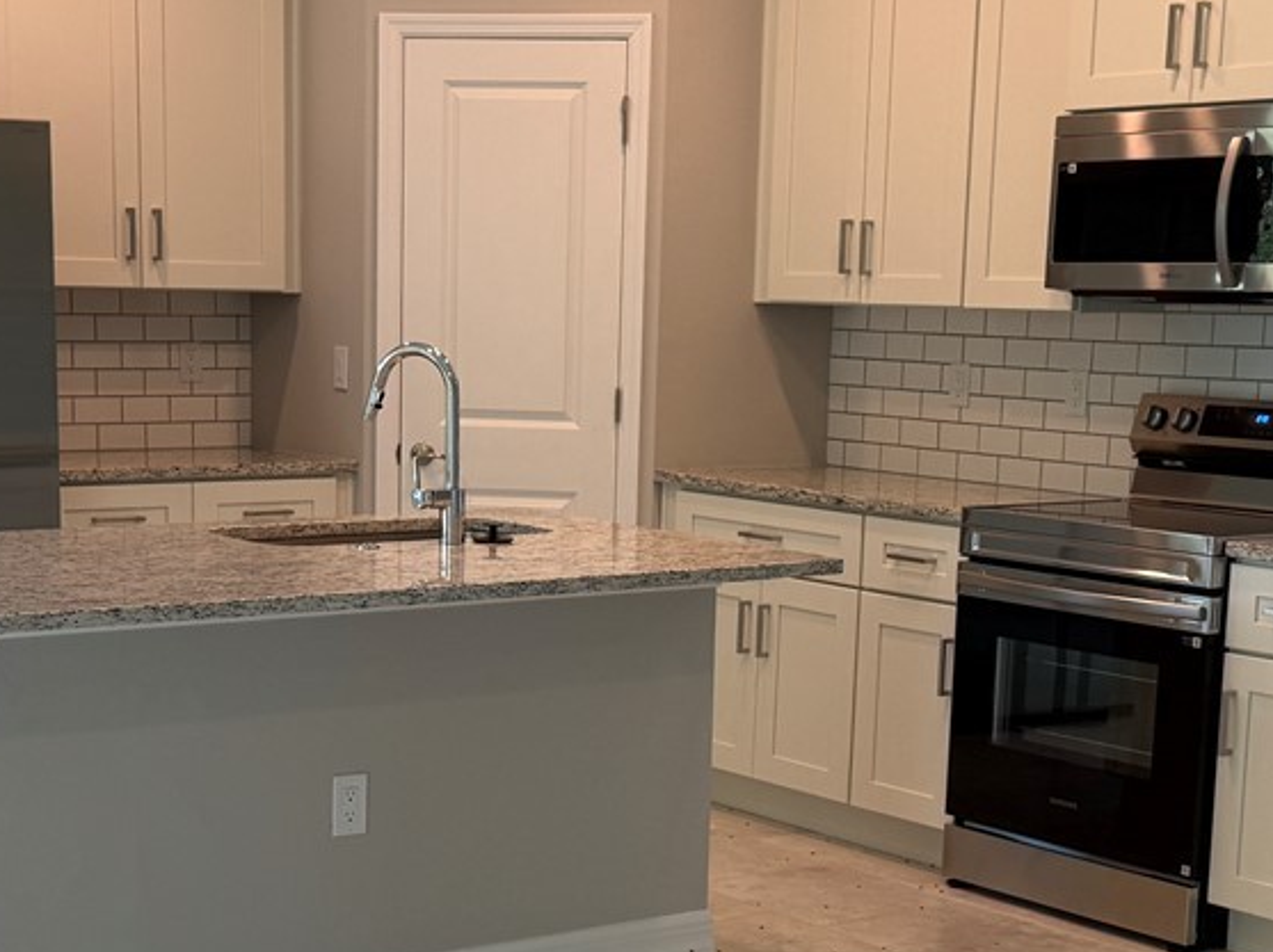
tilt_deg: -8.3
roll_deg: -0.6
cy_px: 705
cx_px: 553
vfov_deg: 21.1
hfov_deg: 28.2
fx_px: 2536
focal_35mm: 69
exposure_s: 1/120
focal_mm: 6.76
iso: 80
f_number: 1.78
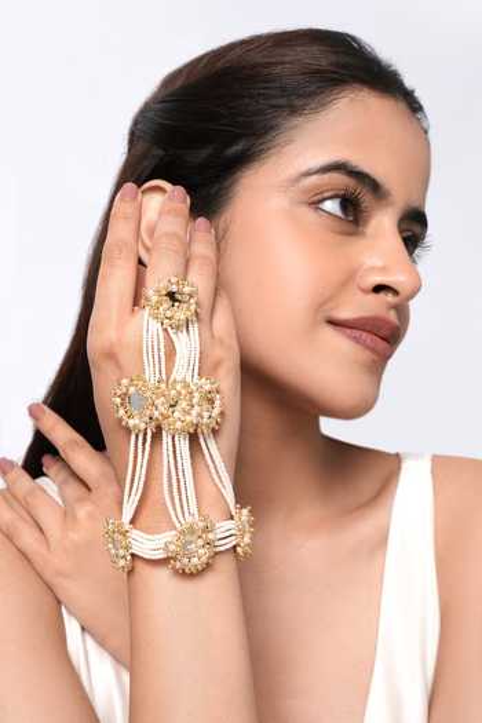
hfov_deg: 37.9
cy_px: 362
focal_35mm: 35
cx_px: 241
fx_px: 703
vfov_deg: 54.4
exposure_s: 1/125
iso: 125
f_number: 9.5
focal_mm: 35
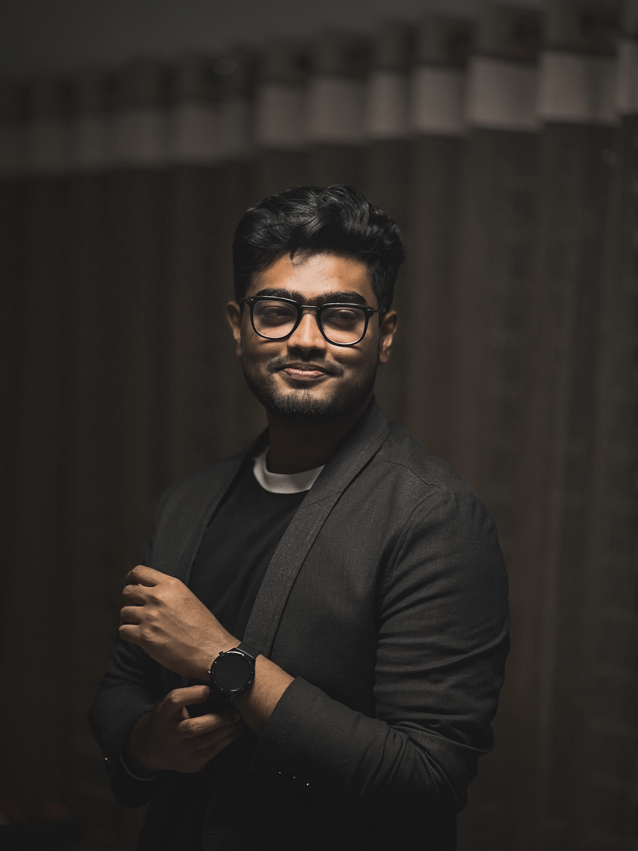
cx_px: 319
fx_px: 1892
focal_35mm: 77
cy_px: 426
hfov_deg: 19.1
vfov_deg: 25.3
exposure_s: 1/35
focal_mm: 9
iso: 125
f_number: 2.8
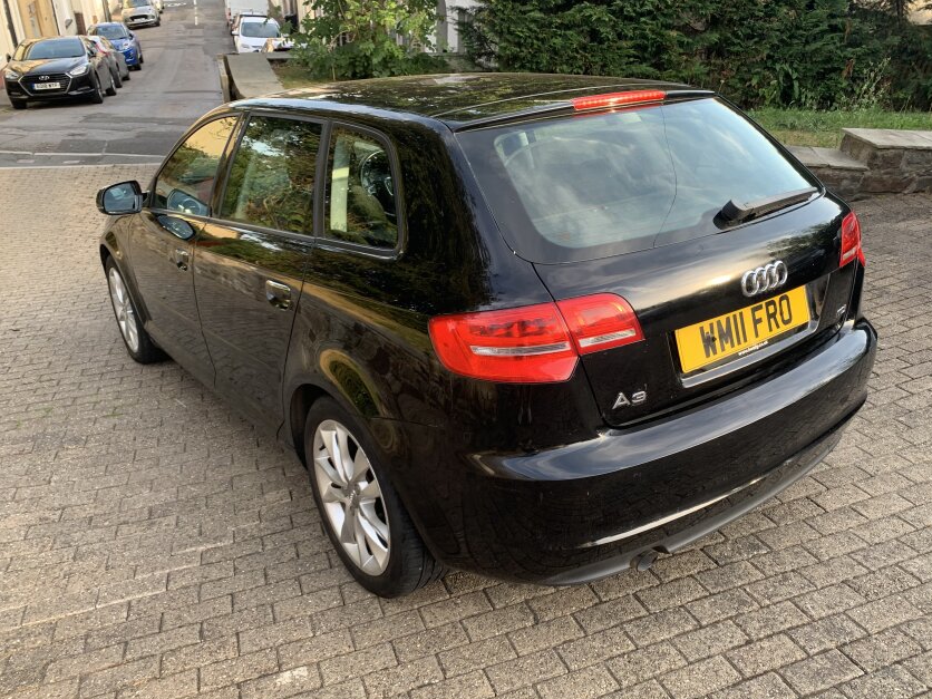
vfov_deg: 49.7
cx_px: 483
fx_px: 754
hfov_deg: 63.4
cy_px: 375
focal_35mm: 28
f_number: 1.8
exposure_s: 1/121
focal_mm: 4.25
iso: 40
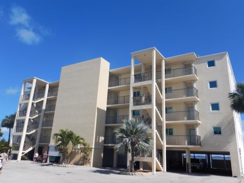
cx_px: 122
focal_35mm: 29
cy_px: 92
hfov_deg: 61.7
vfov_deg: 48.2
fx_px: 204
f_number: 4.1
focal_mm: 5.1
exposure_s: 1/1250
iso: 125
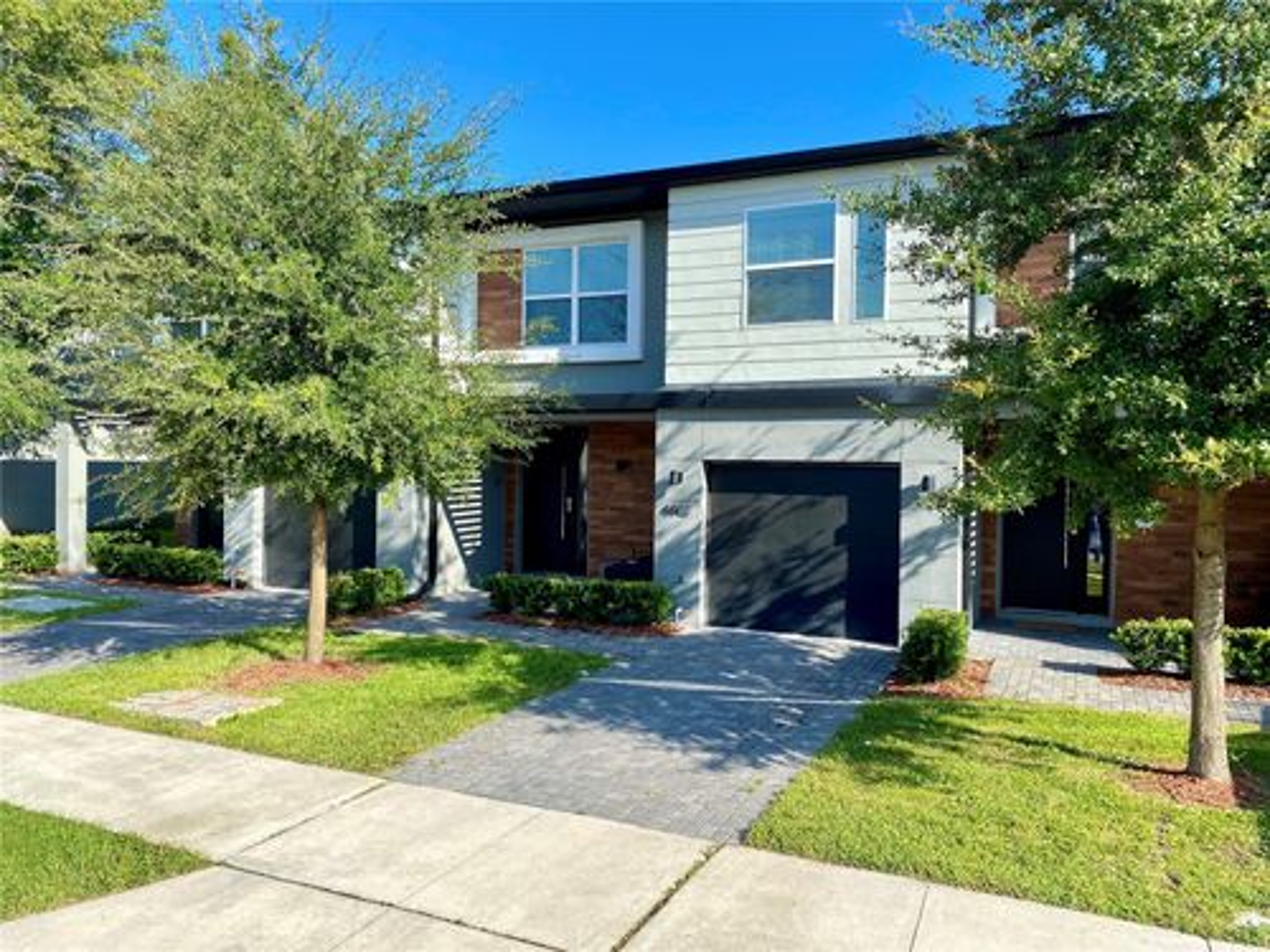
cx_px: 635
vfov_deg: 53.1
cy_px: 476
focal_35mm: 26
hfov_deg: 67.3
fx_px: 954
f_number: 1.8
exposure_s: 1/1135
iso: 32
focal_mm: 4.25
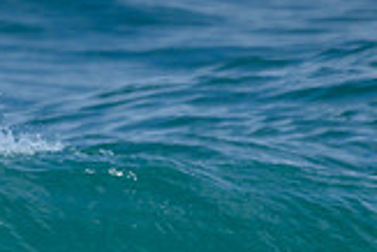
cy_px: 318
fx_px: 40888
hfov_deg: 0.5
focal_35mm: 3901
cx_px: 43
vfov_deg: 0.4
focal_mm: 800
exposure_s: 1/2500
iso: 320
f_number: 6.3
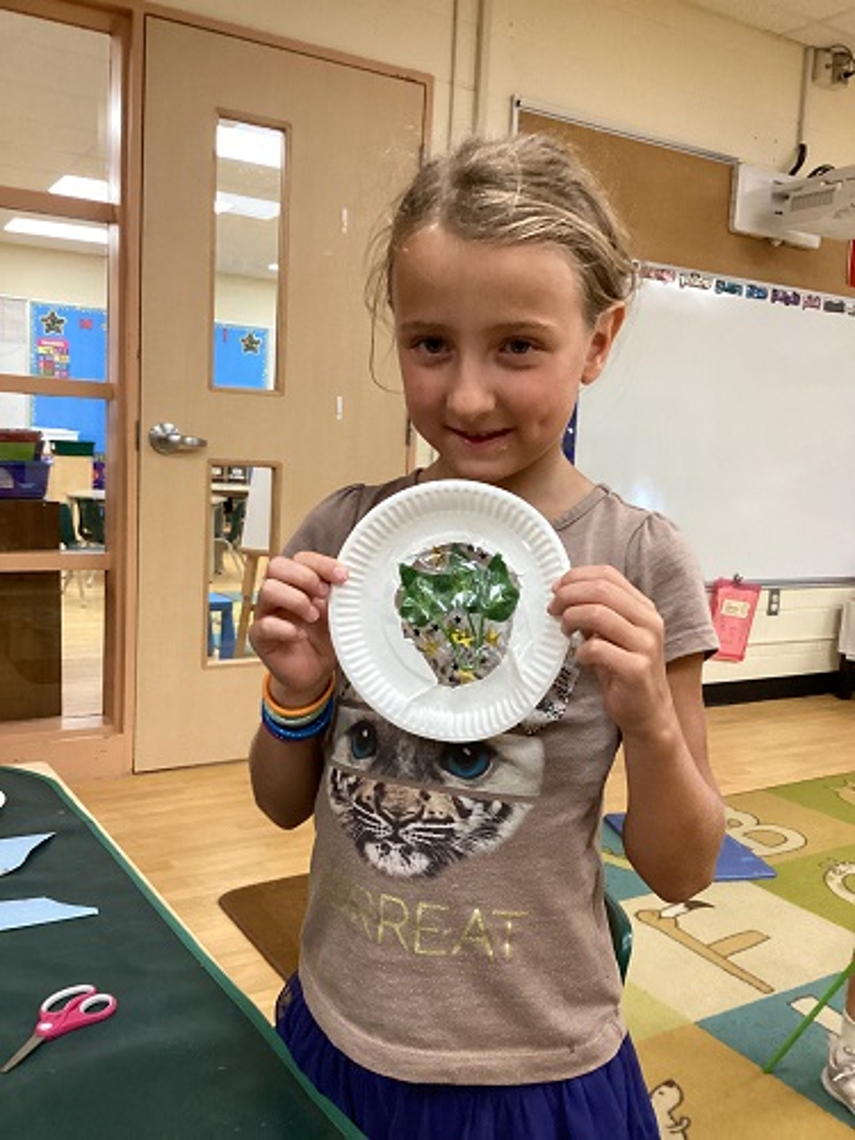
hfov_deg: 45.4
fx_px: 1021
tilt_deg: -6.5
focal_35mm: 31
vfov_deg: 58.4
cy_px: 570
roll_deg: -3.6
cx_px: 428
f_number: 2.4
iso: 320
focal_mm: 3.3
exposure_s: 1/60
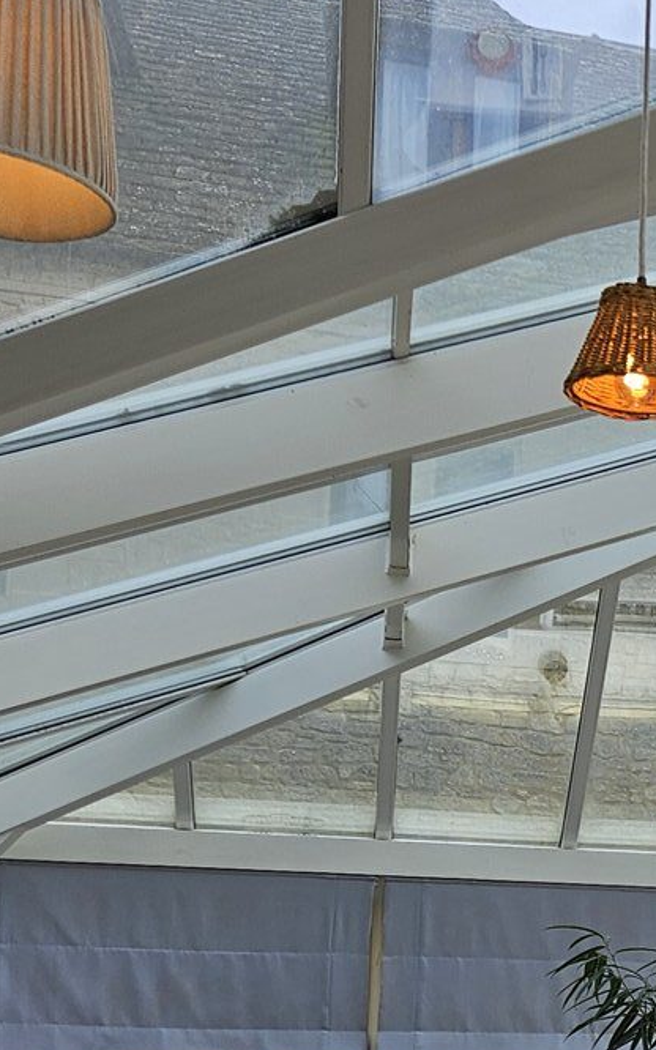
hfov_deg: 15.4
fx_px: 2146
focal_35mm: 75
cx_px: 1104
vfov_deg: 26.7
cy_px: 918
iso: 25
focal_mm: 5.4
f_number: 1.8
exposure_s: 1/139
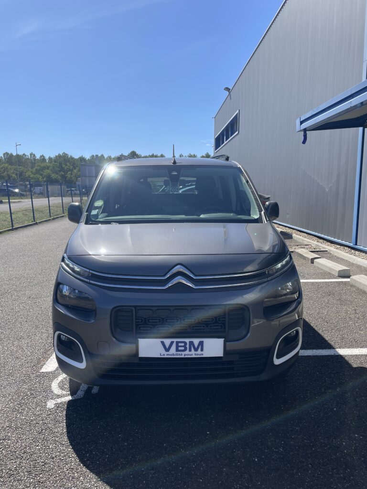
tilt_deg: -8.5
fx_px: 368
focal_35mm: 26
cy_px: 244
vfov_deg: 67.3
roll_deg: +0.2
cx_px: 184
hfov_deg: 53.1
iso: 32
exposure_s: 1/3300
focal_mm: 4.2
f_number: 1.6
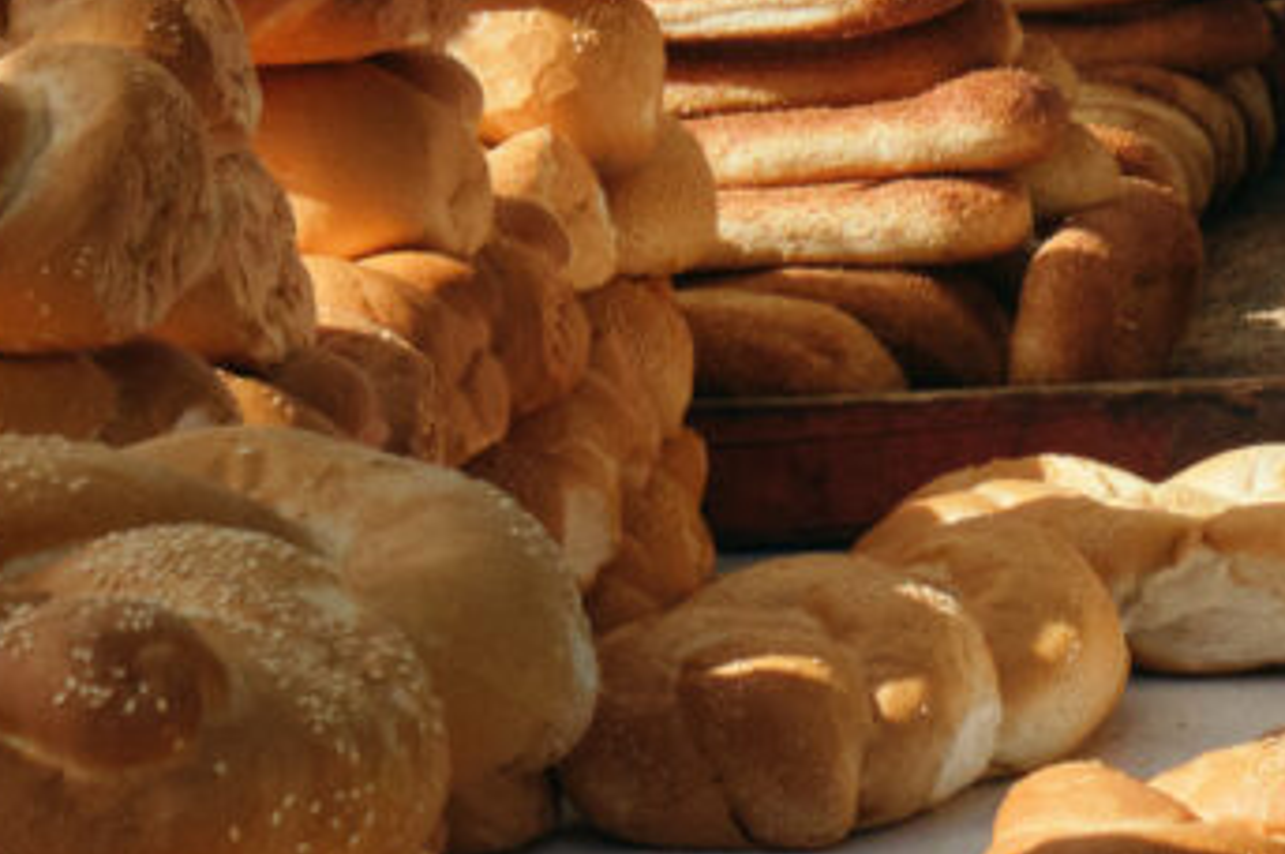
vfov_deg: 5.3
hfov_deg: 8.0
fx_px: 9058
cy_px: -665
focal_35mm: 254
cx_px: 1472
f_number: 6.4
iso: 320
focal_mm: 22.7
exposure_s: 1/1250
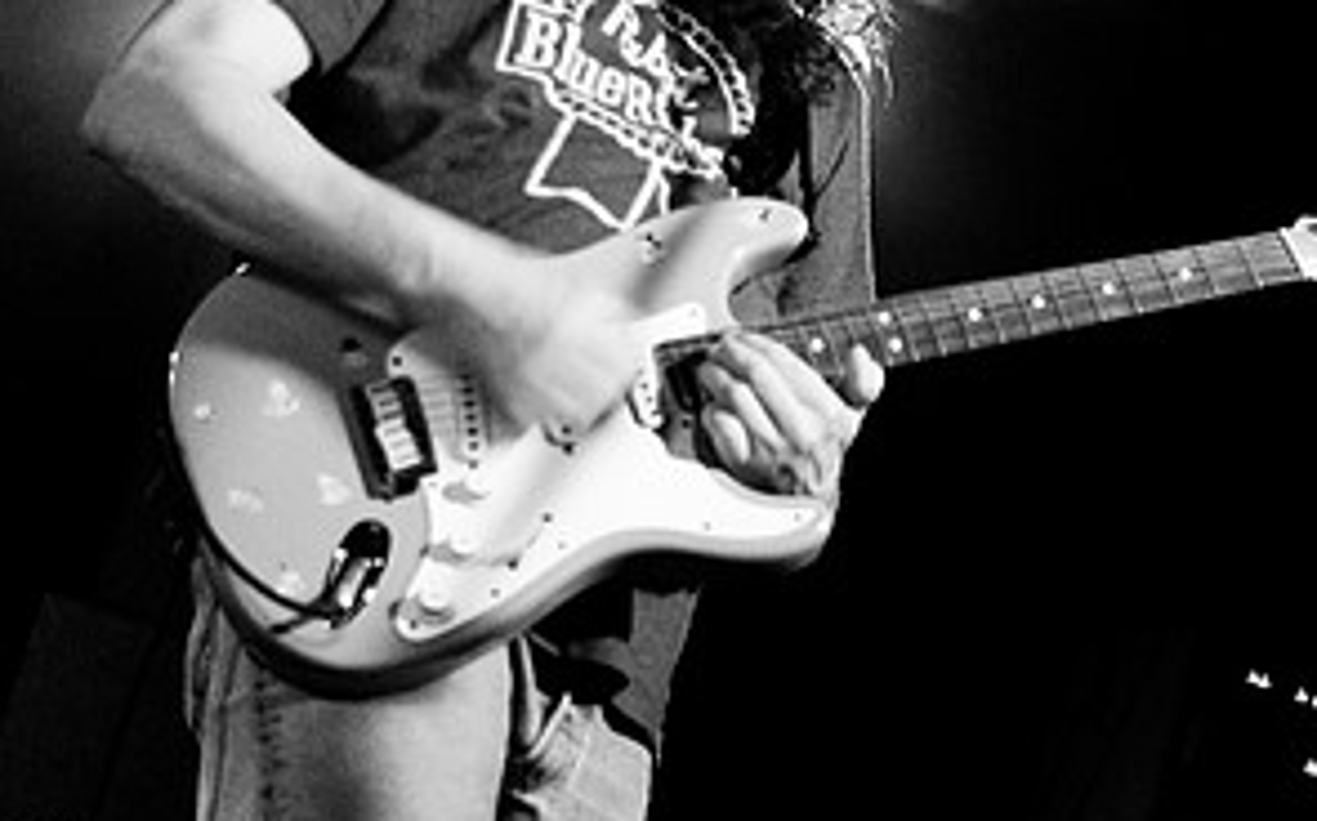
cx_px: 658
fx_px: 2511
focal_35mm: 70
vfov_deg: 18.5
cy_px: 241
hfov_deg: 29.4
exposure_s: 1/50
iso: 1000
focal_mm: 30
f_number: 1.8
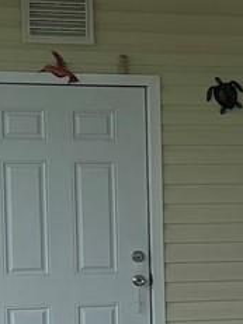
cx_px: 872
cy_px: 257
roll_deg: +0.5
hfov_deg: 6.9
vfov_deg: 11.0
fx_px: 1686
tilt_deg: -2.1
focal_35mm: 180
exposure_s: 1/1949
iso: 50
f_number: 1.6
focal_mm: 5.96
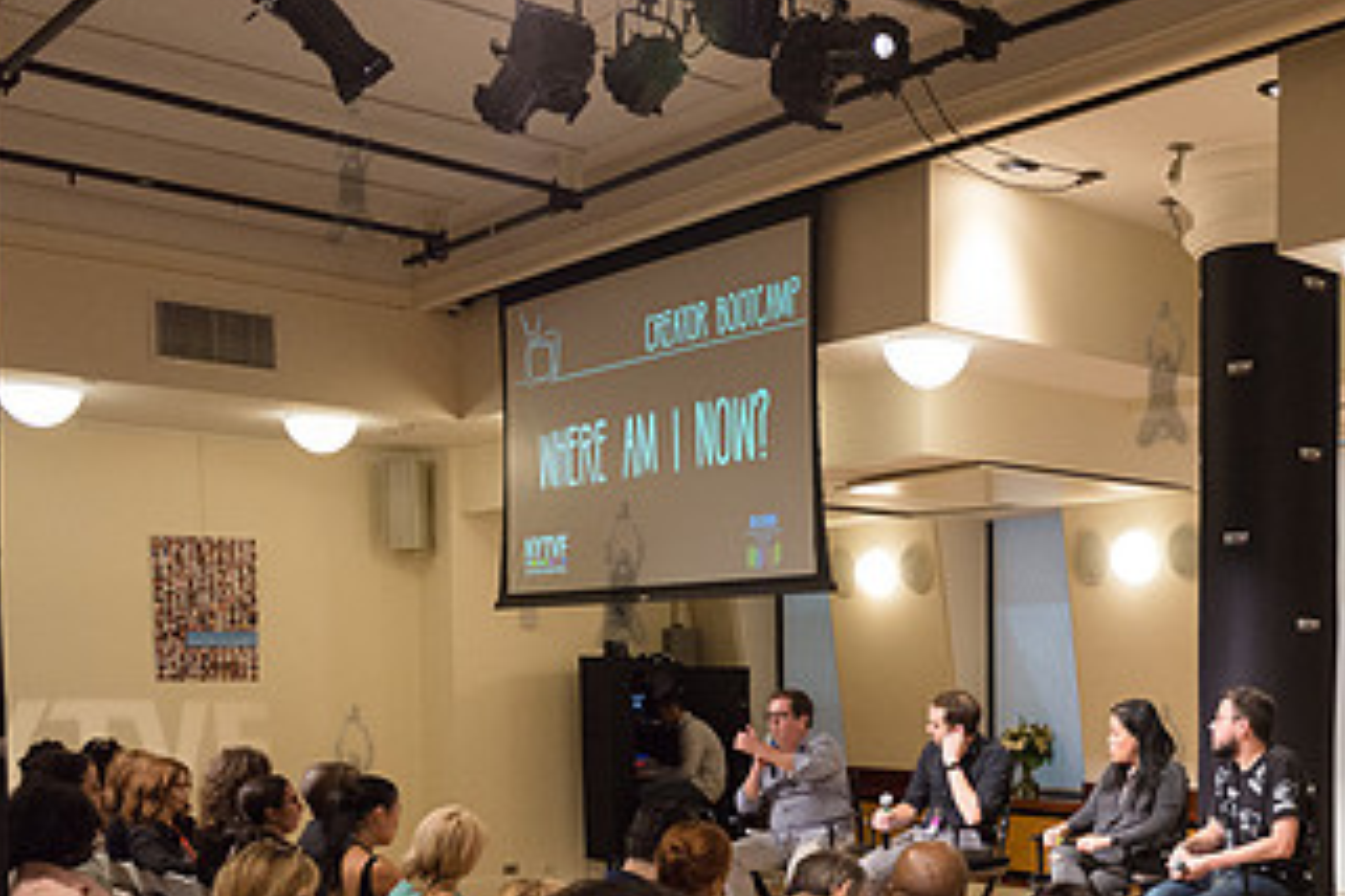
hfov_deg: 39.5
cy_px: 777
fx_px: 1756
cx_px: 1161
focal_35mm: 47
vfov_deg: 27.8
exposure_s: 1/500
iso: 3200
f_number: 3.5
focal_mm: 26
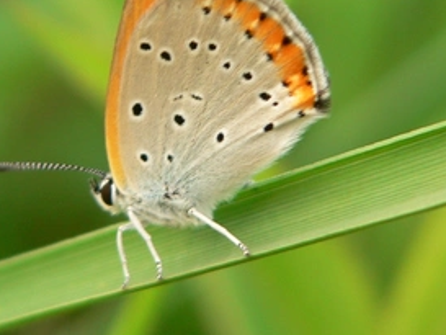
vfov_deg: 6.1
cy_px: 74
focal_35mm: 244
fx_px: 3145
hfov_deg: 8.1
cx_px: 175
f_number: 2.8
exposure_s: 1/50
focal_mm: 17.2
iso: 100
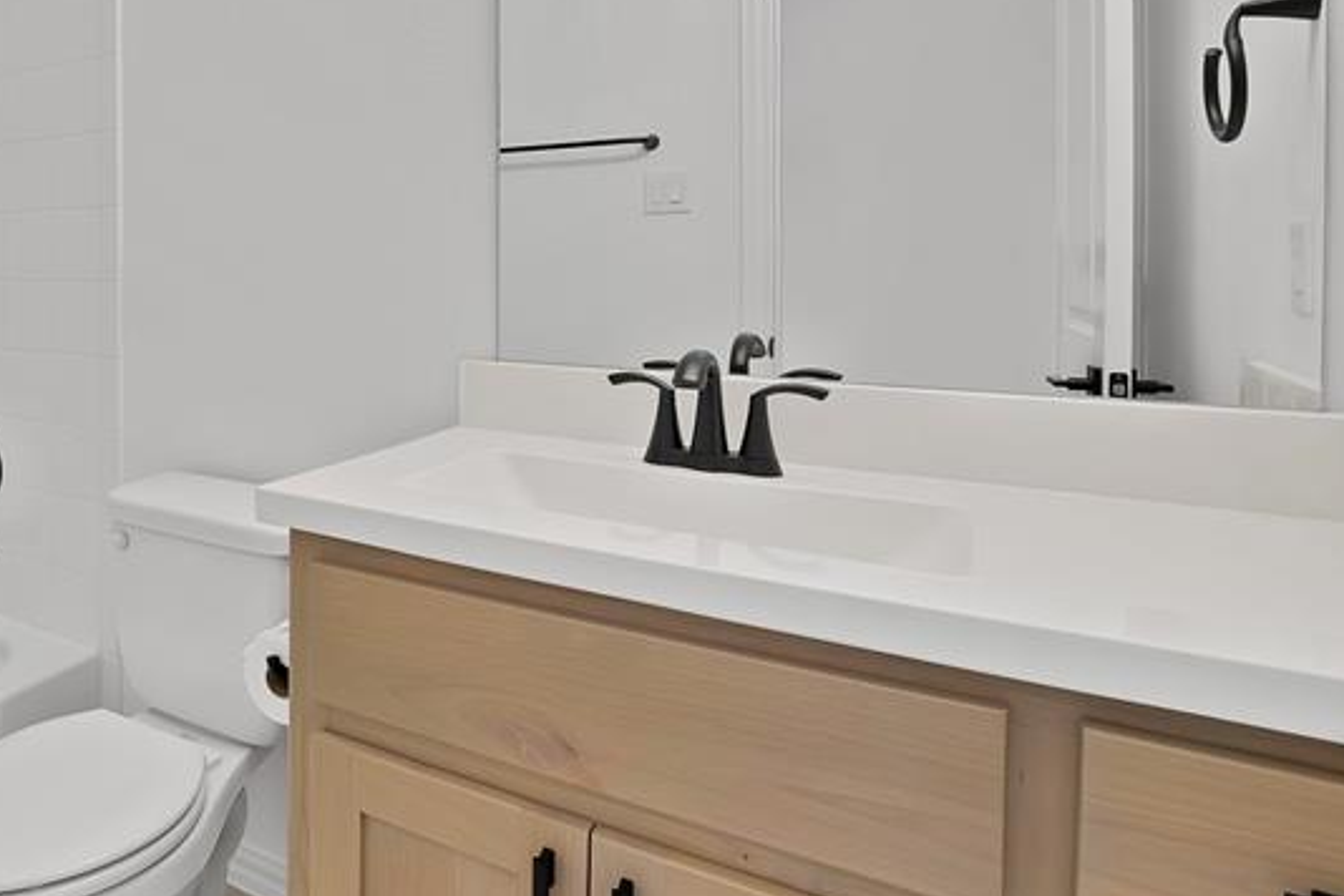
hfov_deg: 66.4
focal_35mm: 23
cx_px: 204
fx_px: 859
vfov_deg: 53.7
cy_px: 278
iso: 640
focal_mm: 12
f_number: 9
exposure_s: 1/8
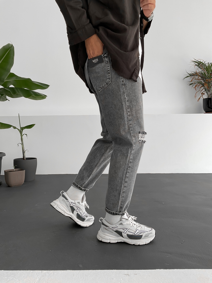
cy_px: 142
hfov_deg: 48.2
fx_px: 237
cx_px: 106
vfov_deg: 61.7
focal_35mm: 29
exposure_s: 1/120
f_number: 1.8
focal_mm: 3
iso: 32
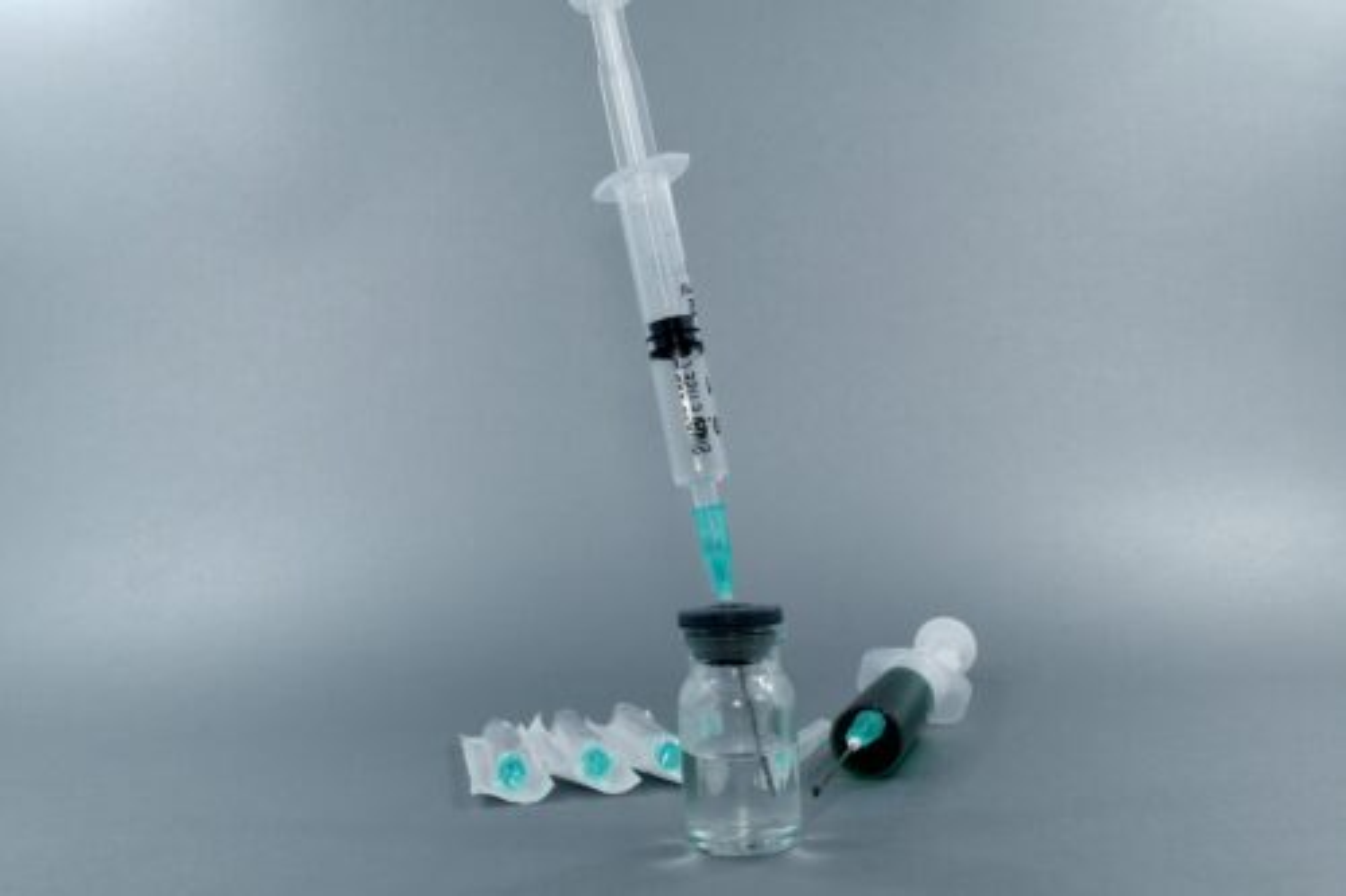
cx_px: 673
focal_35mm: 38
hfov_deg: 51.3
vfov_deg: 35.5
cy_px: 448
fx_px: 1402
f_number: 14
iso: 100
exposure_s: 1/60
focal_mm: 25
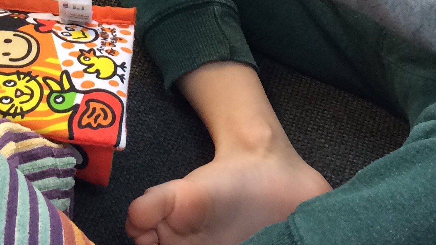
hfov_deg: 21.3
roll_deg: +0.3
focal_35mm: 98
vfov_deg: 11.3
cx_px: 45
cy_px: -228
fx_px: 1133
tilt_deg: -29.7
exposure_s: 1/33
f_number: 2.2
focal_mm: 4.15
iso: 125
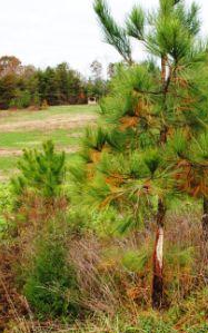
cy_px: 205
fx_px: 499
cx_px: 148
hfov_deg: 23.4
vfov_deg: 36.7
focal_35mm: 55
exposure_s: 1/160
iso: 100
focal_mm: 24
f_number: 6.3
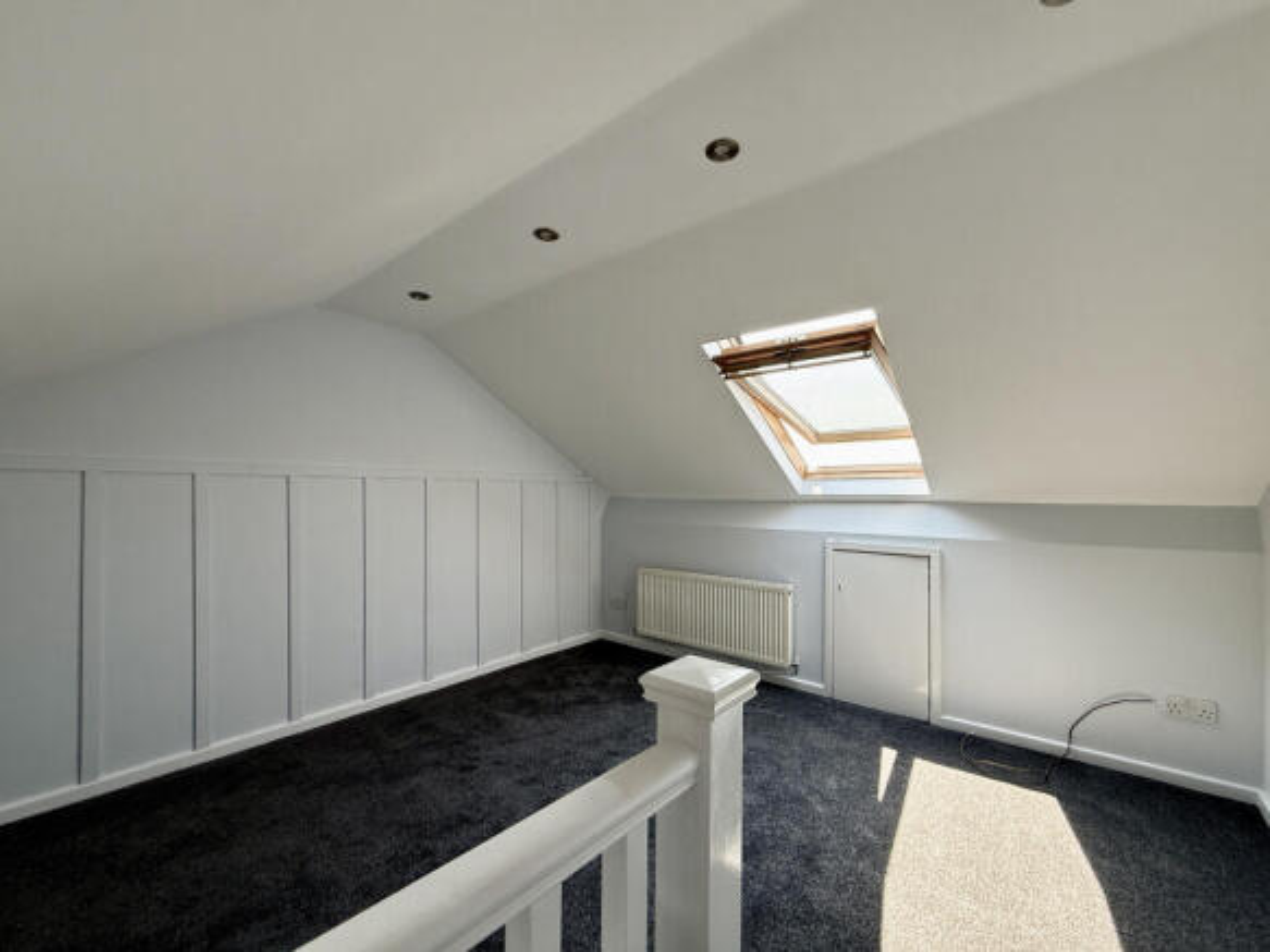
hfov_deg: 102.1
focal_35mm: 14
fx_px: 514
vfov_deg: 85.7
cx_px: 635
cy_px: 476
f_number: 2.2
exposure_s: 1/166
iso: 64
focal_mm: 2.22
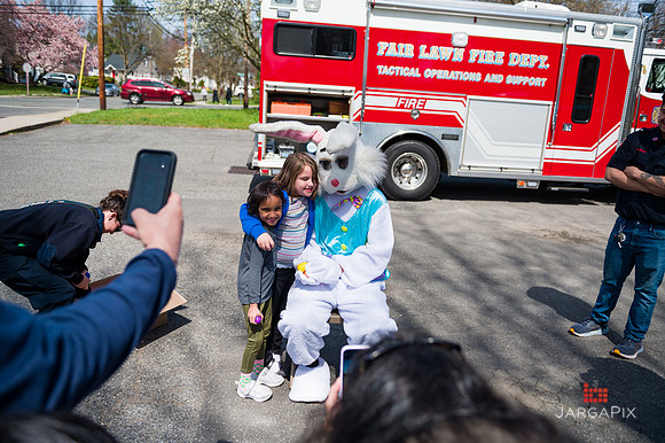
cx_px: 332
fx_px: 517
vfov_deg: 46.4
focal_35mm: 28
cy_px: 222
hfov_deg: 65.5
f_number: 4
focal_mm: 28
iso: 200
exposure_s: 1/4000
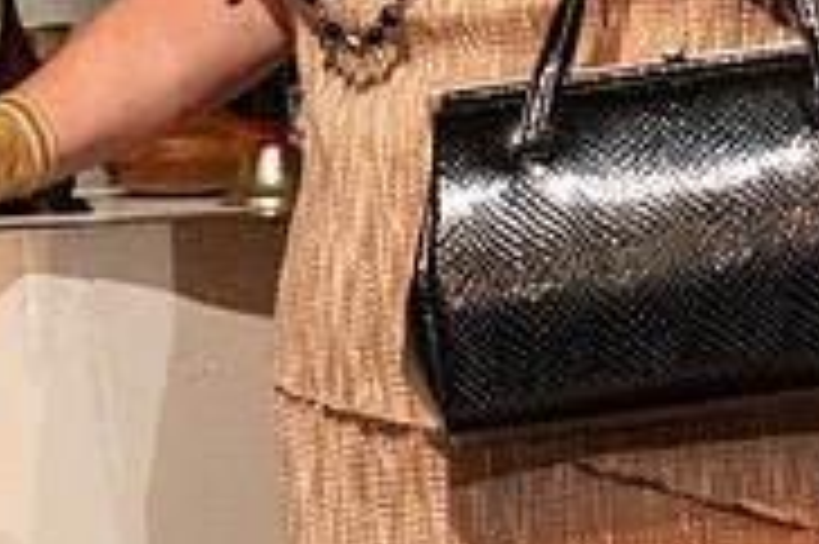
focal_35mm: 595
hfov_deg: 3.5
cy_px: -434
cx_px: 363
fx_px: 13524
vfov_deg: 2.3
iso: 2500
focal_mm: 90.6
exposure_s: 1/250
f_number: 2.8
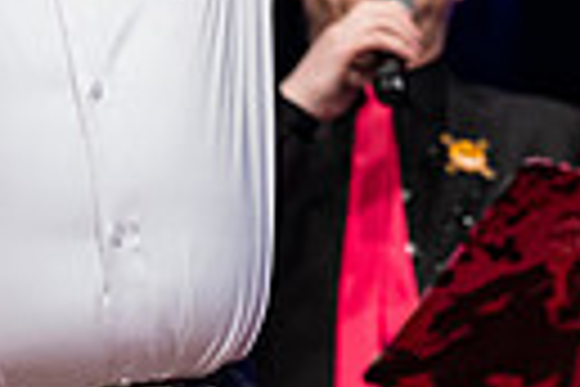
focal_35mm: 388
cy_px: -389
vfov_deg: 3.5
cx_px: 940
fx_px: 6251
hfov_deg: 5.3
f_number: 2.8
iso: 4000
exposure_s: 1/1000
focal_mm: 86
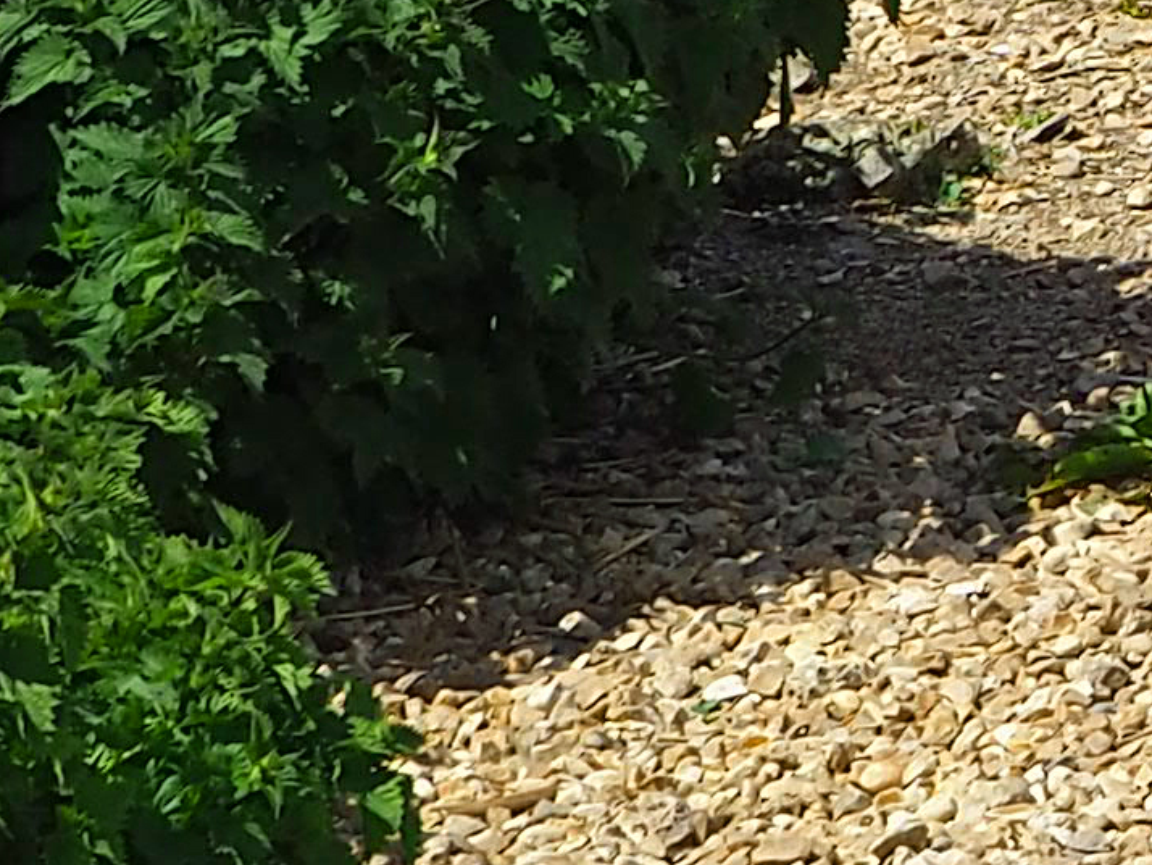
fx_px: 8589
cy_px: -1830
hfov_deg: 6.9
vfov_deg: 5.4
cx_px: 3366
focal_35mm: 258
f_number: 10
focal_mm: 20
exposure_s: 1/320
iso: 200
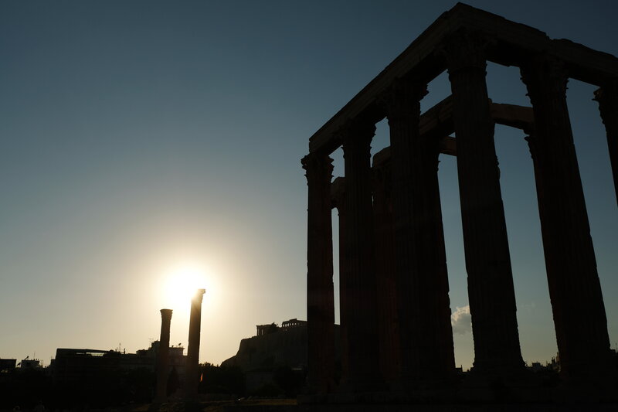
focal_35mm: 33
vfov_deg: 40.0
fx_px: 566
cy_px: 206
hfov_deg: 57.2
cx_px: 309
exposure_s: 1/1800
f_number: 8
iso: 200
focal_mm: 22.2
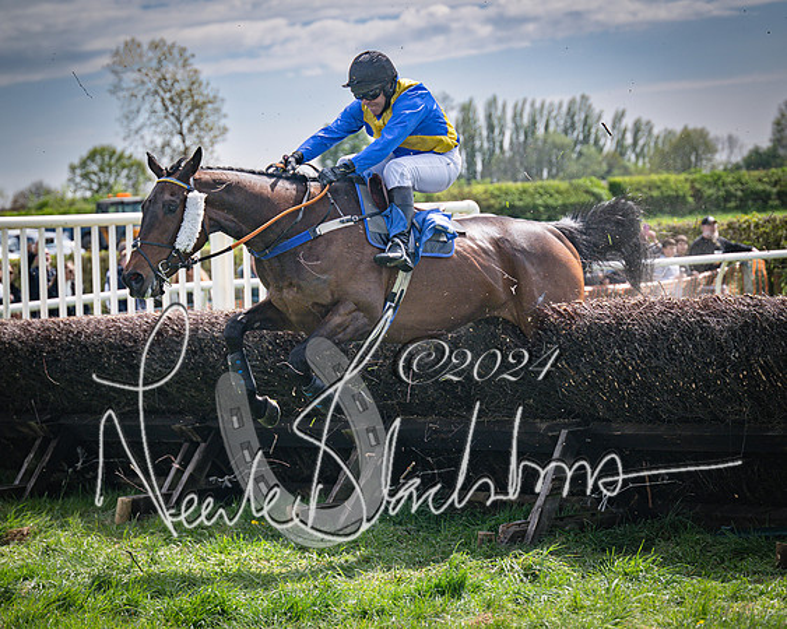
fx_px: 3143
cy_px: 324
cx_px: 419
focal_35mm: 135
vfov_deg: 11.4
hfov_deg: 14.3
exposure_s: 1/2500
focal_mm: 98
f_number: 4
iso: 200
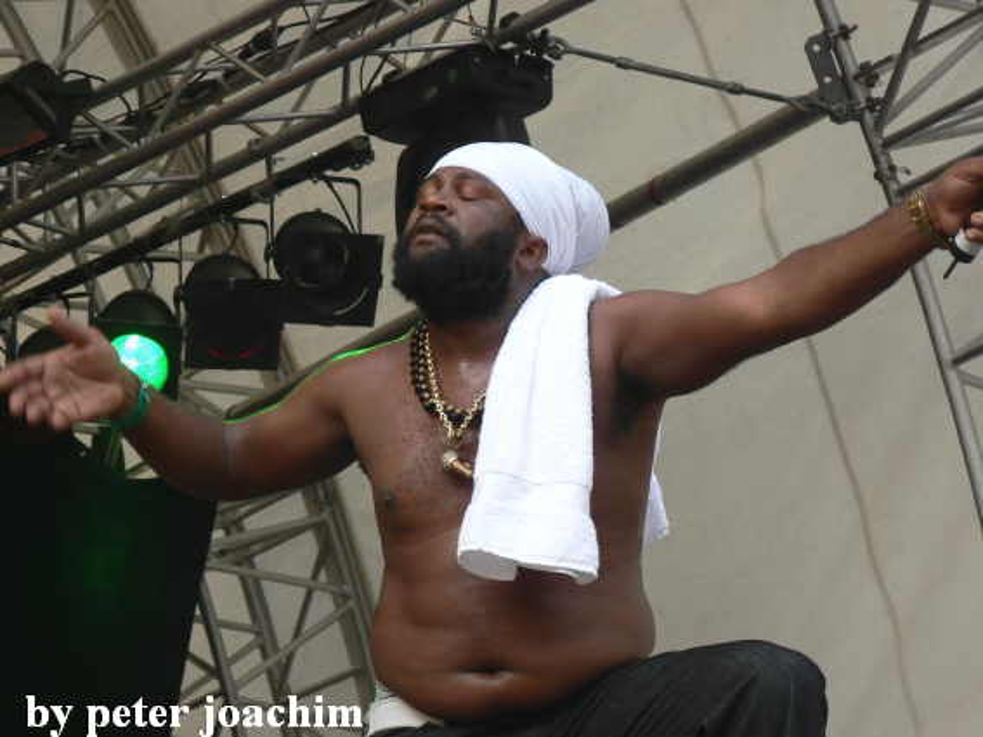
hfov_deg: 13.2
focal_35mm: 150
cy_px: 368
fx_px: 4259
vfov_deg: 9.9
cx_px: 492
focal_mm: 25.7
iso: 64
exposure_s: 1/80
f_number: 3.3
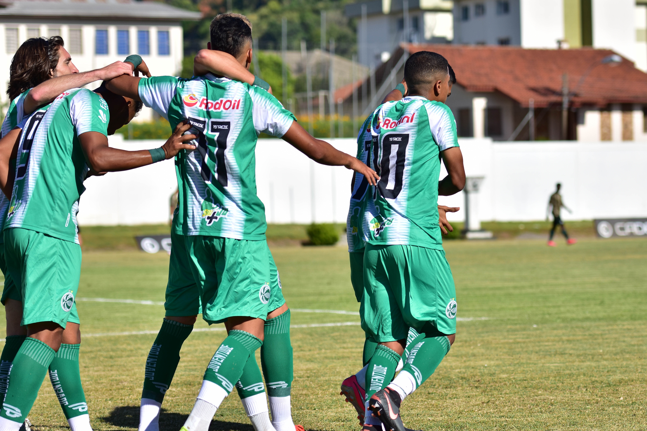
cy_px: 216
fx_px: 2210
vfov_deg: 11.1
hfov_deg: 16.7
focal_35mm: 123
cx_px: 324
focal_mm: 82
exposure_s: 1/3200
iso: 100
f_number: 2.8
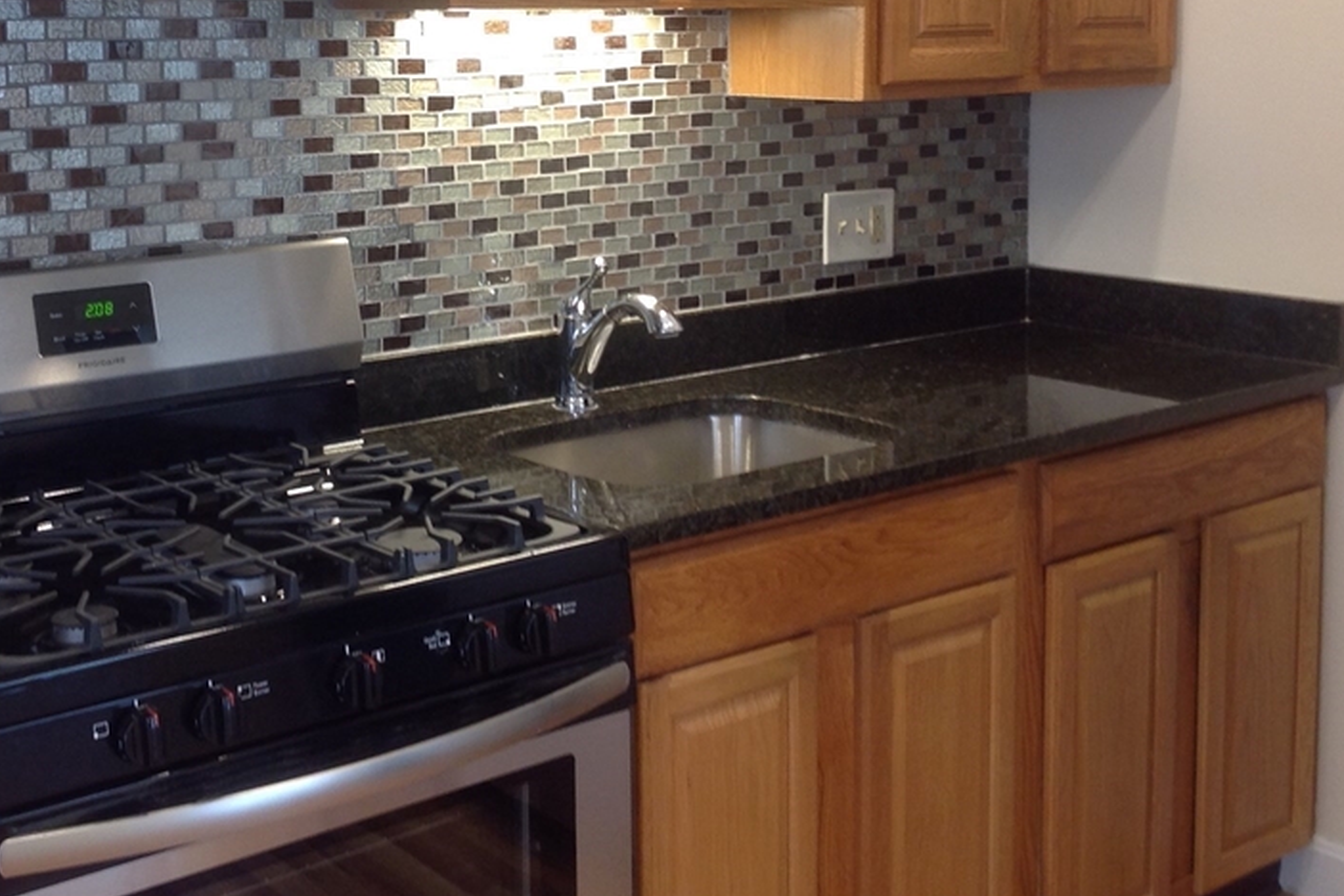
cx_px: 496
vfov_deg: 25.1
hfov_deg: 37.3
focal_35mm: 53
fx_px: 1979
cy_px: 171
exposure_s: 1/15
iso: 50
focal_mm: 4.28
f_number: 2.4
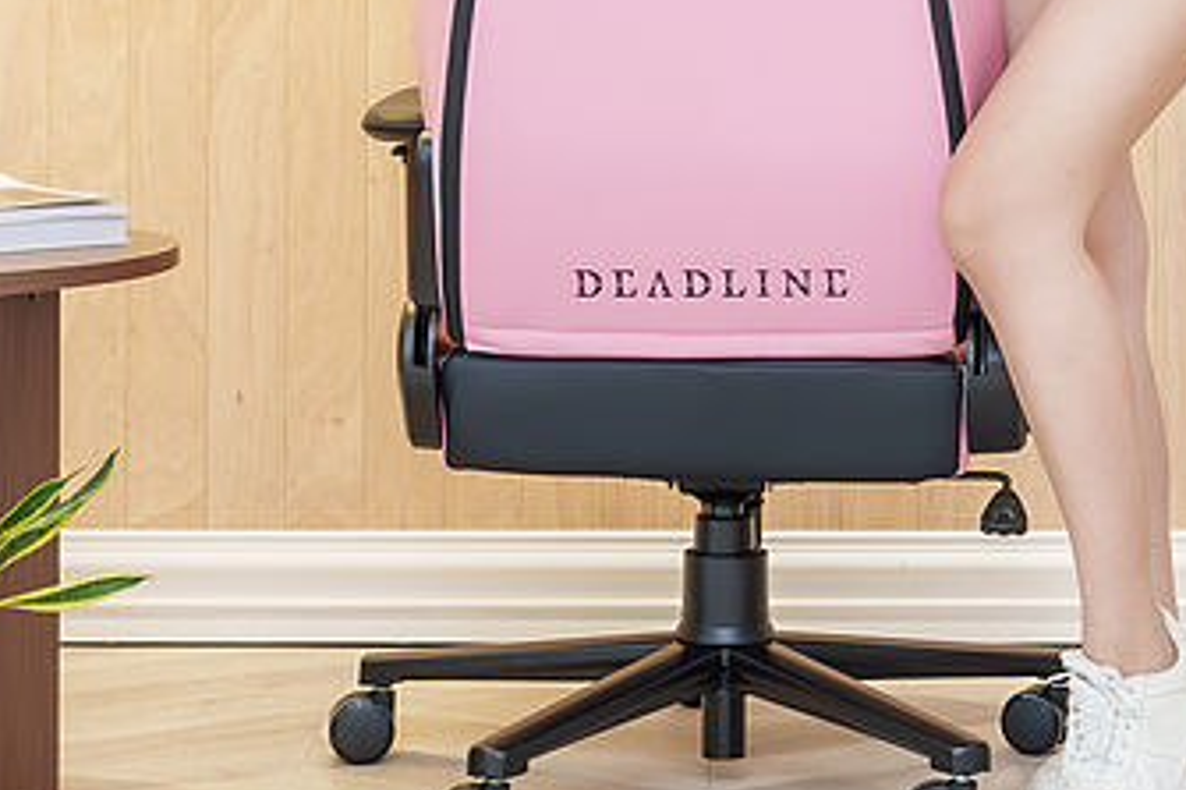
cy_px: -76
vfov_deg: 12.2
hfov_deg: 18.6
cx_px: 751
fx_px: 3622
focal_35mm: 110
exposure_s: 1/60
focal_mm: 42
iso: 1600
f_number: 4
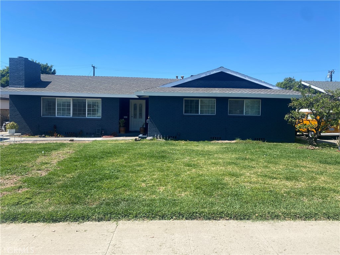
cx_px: 170
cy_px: 128
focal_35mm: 26
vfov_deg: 53.1
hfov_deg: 67.3
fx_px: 255
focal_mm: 4.25
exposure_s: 1/2268
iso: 32
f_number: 1.8
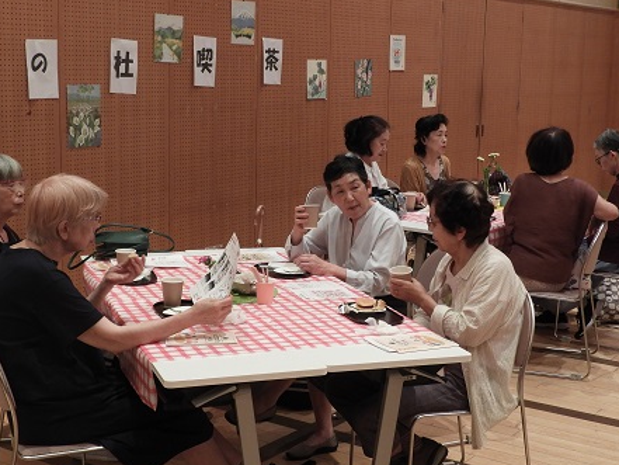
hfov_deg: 33.2
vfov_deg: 25.2
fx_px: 1037
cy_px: 236
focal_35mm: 58
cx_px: 291
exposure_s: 1/30
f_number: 3.8
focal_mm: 7.2
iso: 280
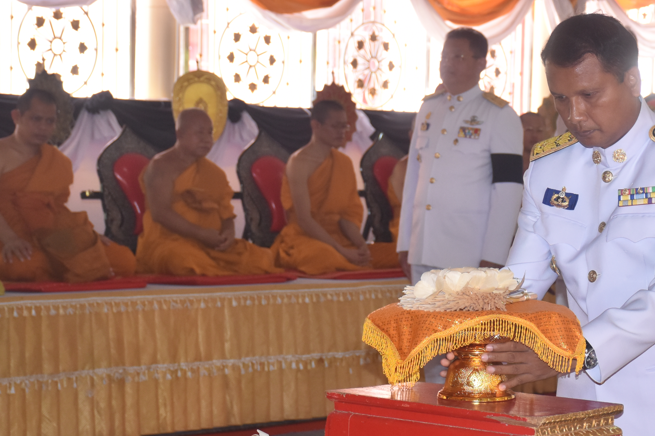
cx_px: 509
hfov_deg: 15.4
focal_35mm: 132
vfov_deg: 10.4
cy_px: 276
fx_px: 2401
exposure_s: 1/125
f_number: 5.6
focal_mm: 48
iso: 800
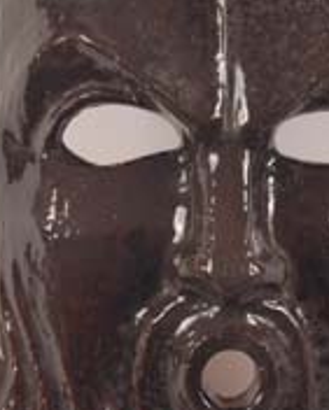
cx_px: 223
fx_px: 2276
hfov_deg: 8.3
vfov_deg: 10.3
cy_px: 195
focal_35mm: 187
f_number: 8
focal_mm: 55
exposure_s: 1/2.5
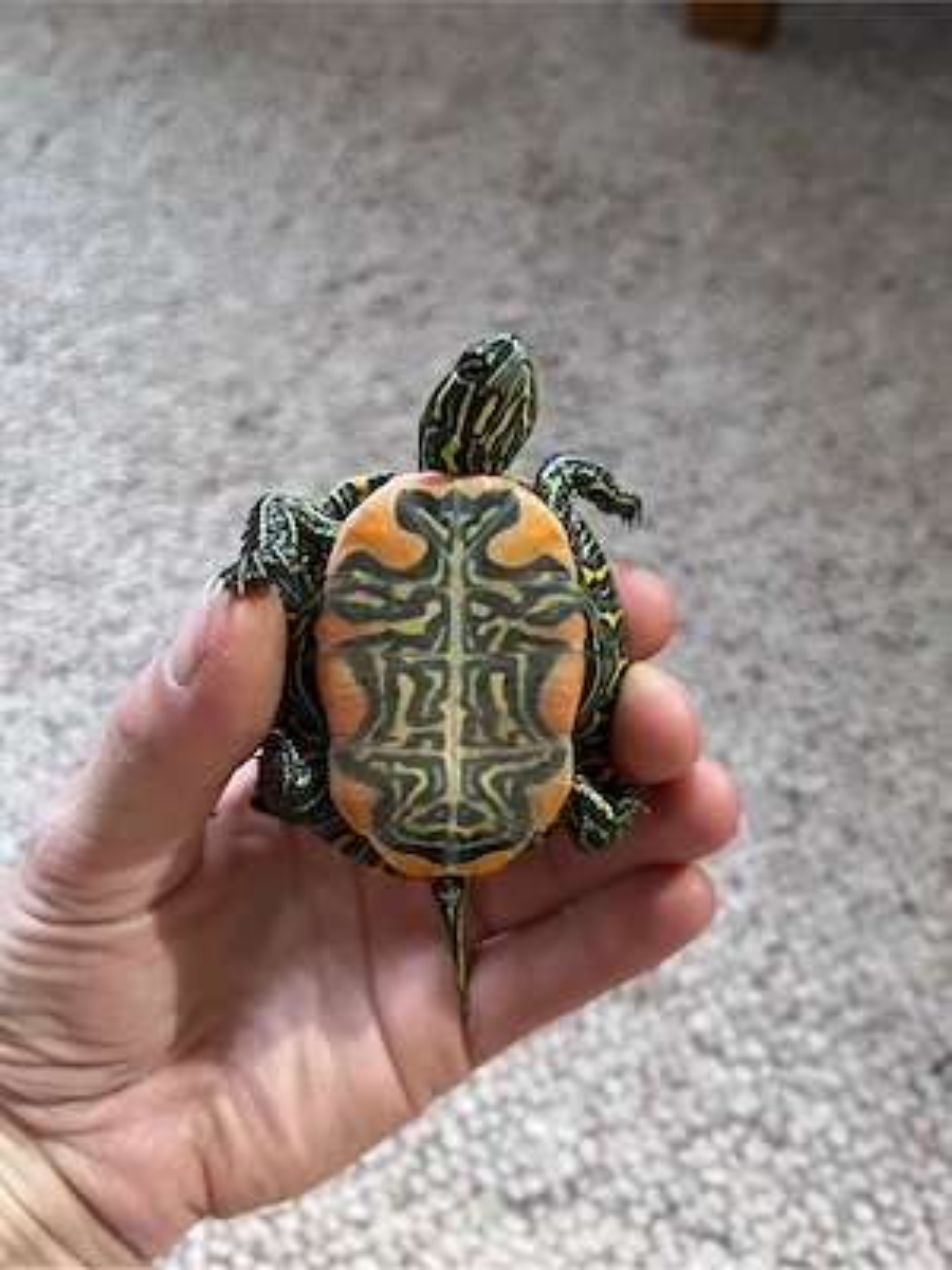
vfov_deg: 67.3
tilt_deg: -59.1
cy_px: 635
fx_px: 953
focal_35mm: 26
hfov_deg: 53.1
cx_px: 476
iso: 400
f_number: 1.6
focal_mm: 5.1
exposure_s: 1/55
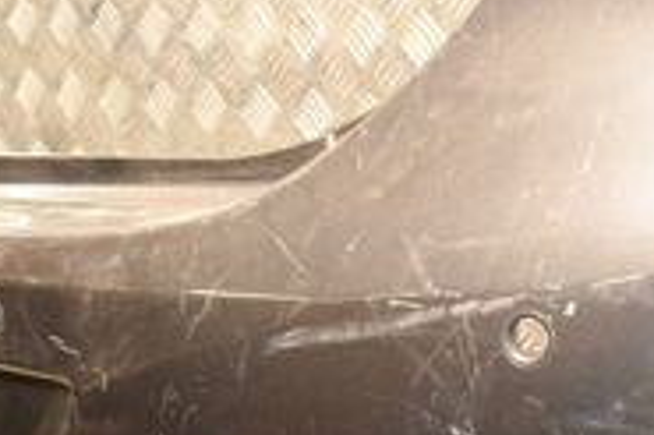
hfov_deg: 18.2
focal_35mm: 109
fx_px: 1973
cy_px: 385
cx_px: 711
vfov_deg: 12.5
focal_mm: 21
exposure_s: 1/125
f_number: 5
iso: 800
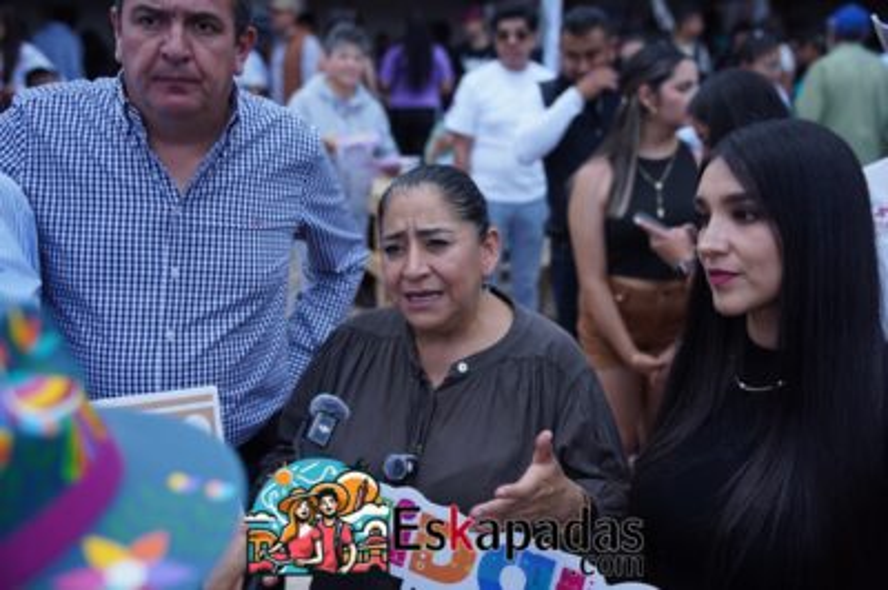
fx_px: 1060
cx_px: 444
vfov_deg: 31.1
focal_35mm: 43
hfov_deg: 45.5
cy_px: 295
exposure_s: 1/800
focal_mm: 43
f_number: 2.8
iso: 100
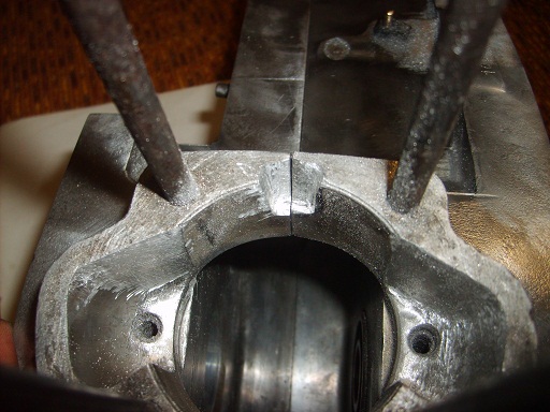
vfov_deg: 40.7
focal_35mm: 35
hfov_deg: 52.6
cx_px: 275
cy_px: 206
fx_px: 556
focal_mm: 5.8
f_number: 2.8
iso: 100
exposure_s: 1/45
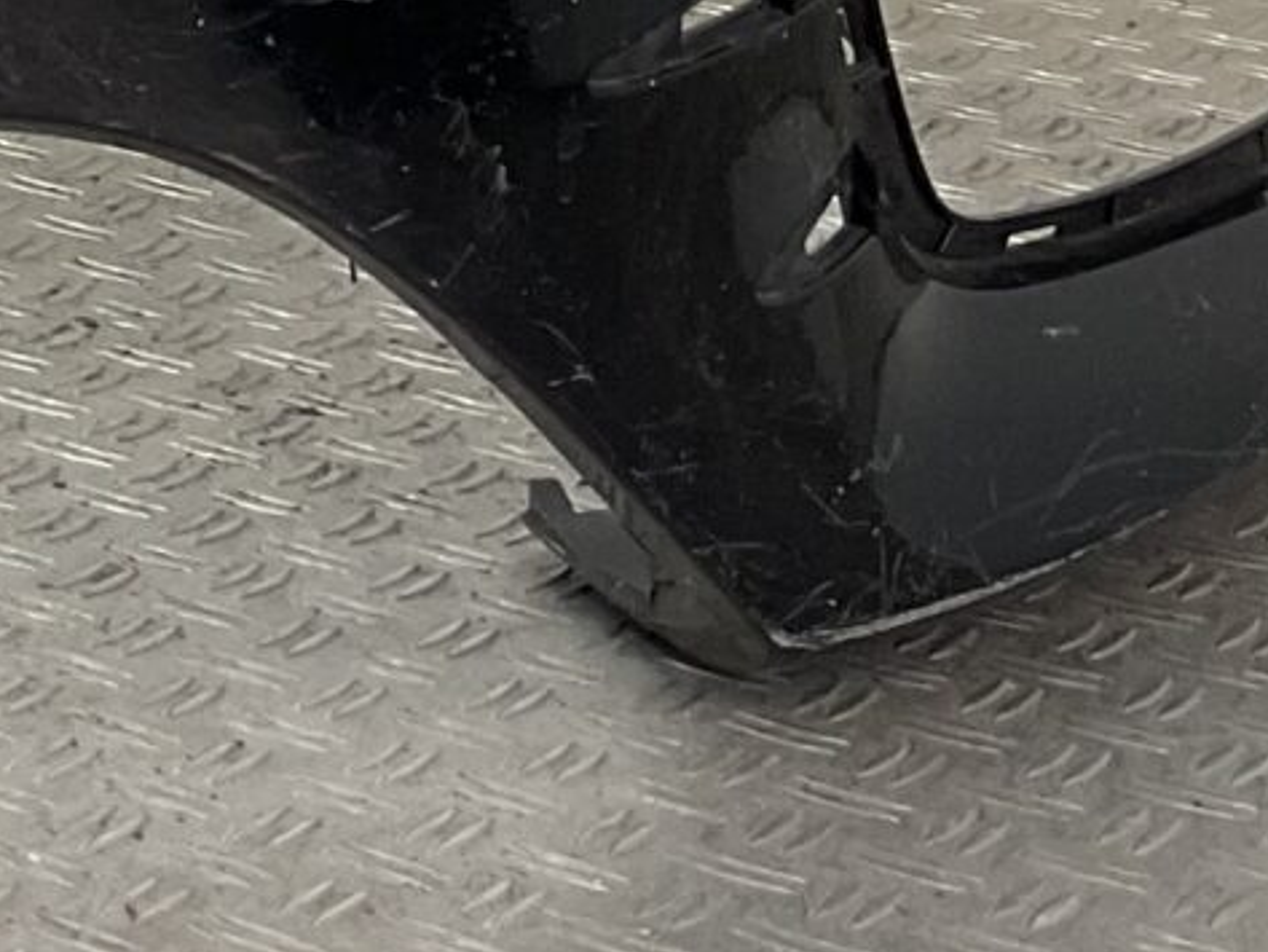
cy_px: -778
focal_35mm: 157
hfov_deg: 11.0
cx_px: -1576
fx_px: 5752
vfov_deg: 9.0
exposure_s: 1/133
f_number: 1.8
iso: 16
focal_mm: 3
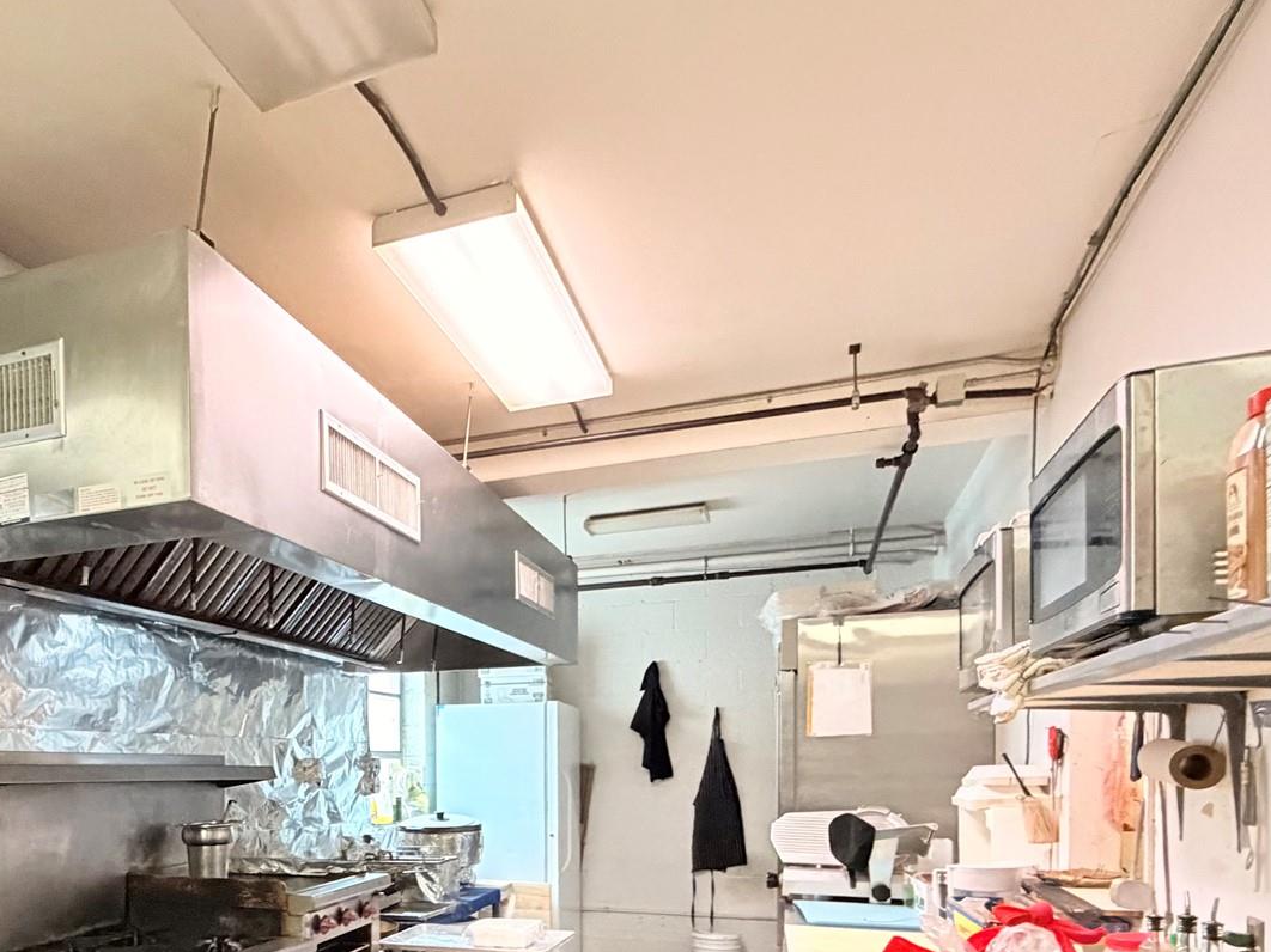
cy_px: 782
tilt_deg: -1.3
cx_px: 373
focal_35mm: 27
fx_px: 991
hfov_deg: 62.8
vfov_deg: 48.0
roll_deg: +1.3
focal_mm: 2.22
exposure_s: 1/60
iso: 800
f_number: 2.2
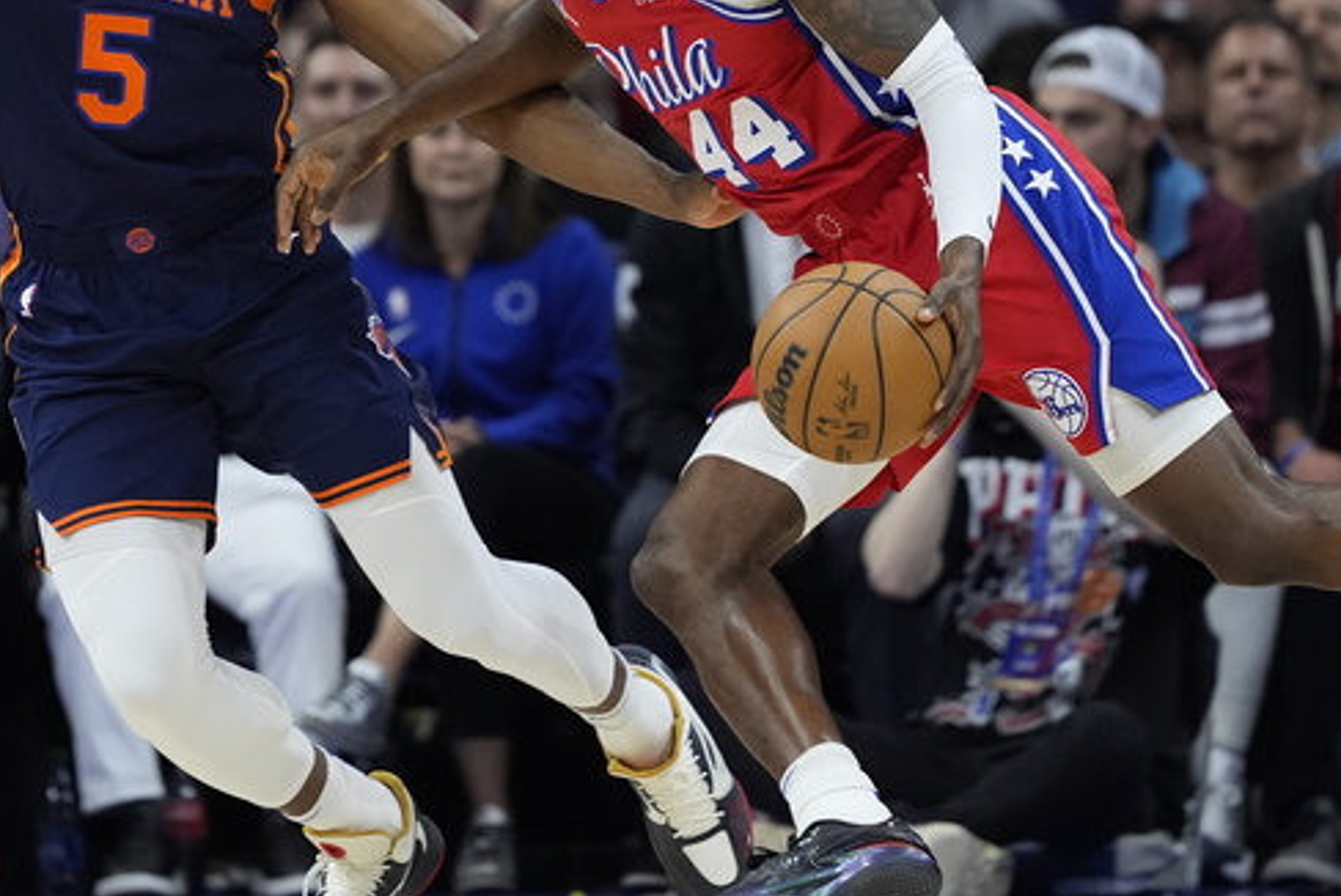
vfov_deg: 2.2
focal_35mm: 629
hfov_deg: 3.3
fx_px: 23443
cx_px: 874
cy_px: 92
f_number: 2.8
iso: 3200
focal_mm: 300
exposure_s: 1/2000
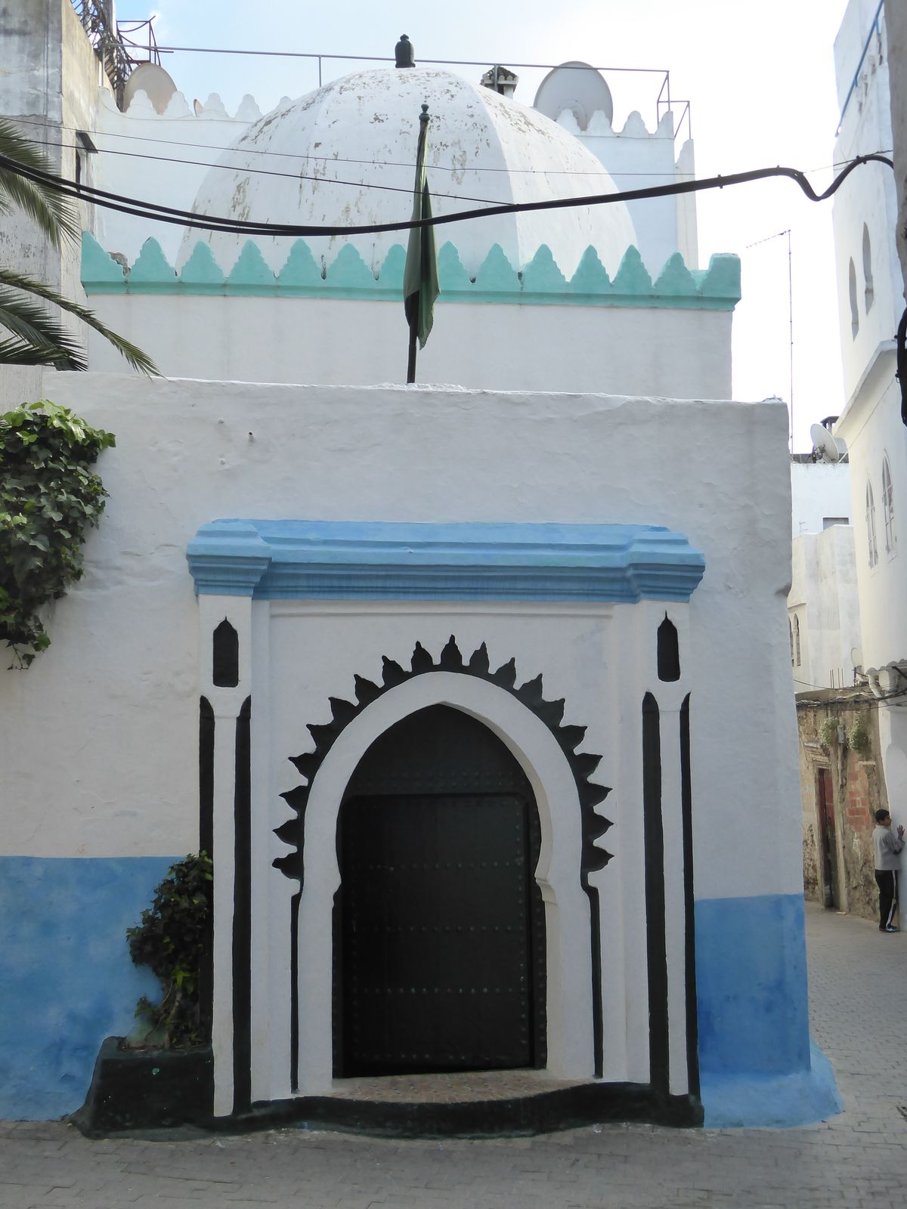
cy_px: 604
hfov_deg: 31.5
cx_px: 454
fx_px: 1607
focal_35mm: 46
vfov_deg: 41.2
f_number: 3.9
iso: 160
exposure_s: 1/200
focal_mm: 7.8
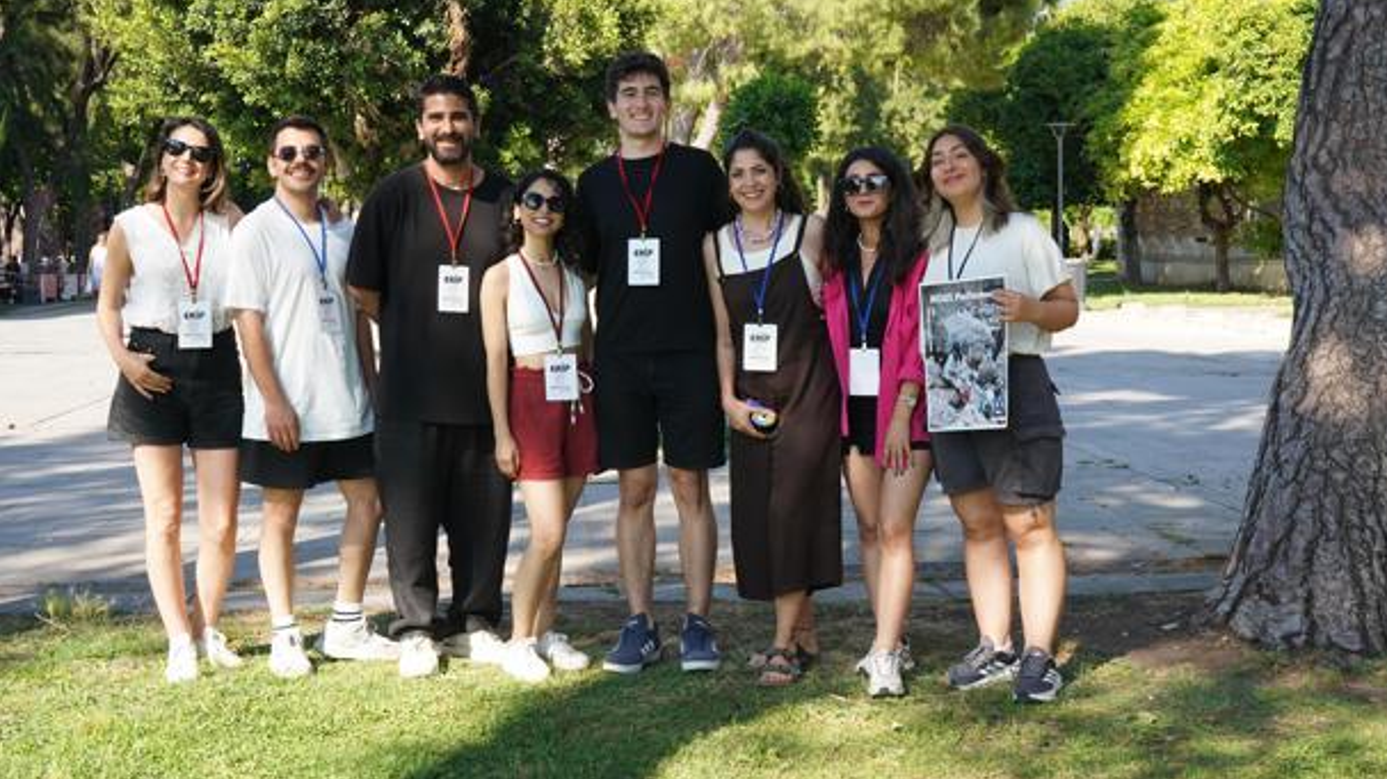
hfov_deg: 39.9
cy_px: 315
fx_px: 1912
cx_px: 700
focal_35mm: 52
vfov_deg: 23.0
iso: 1000
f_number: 13
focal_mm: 49
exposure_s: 1/250
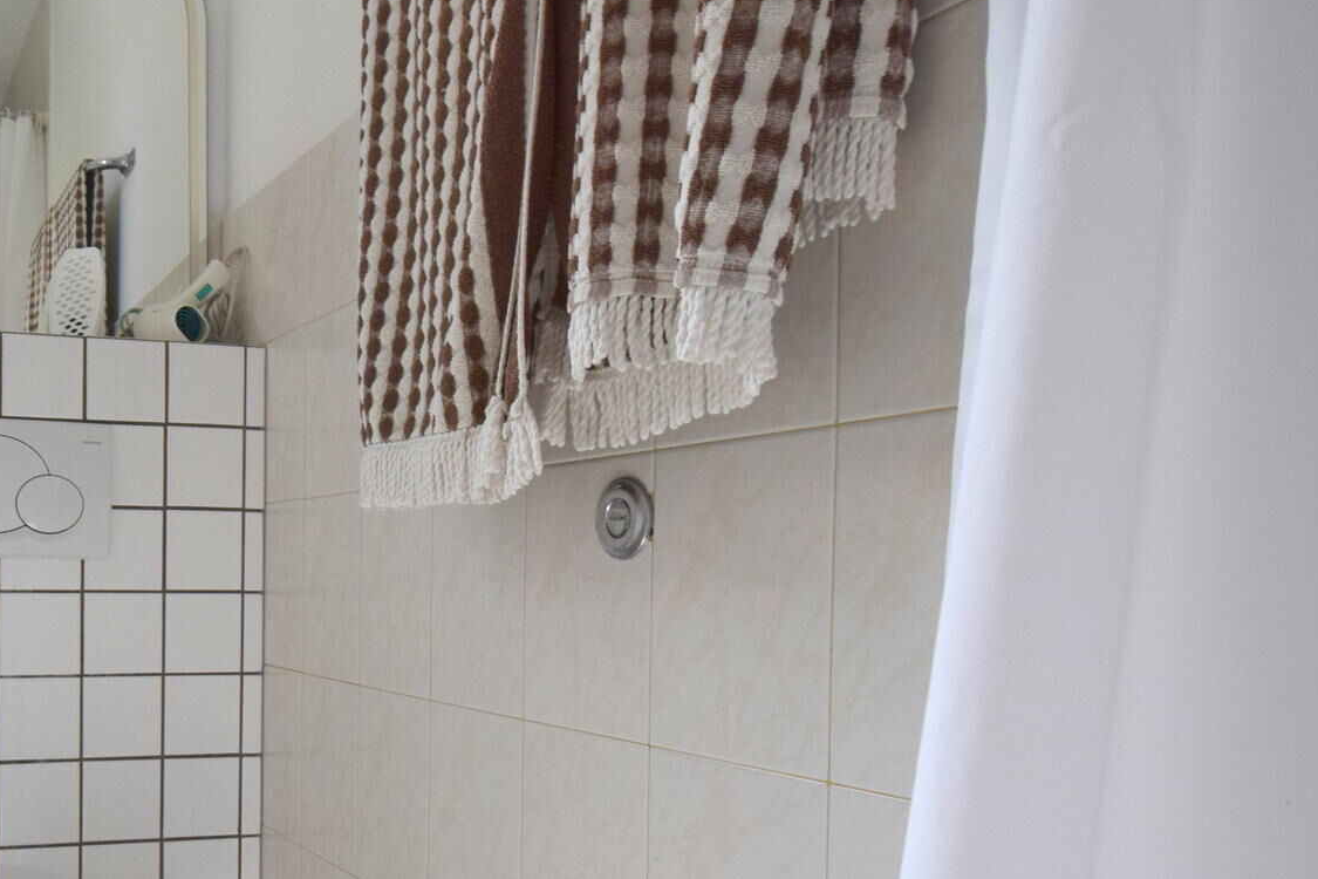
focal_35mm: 32
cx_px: 124
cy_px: 554
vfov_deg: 40.8
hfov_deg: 51.6
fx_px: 1171
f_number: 7.1
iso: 400
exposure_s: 1/200
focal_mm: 10
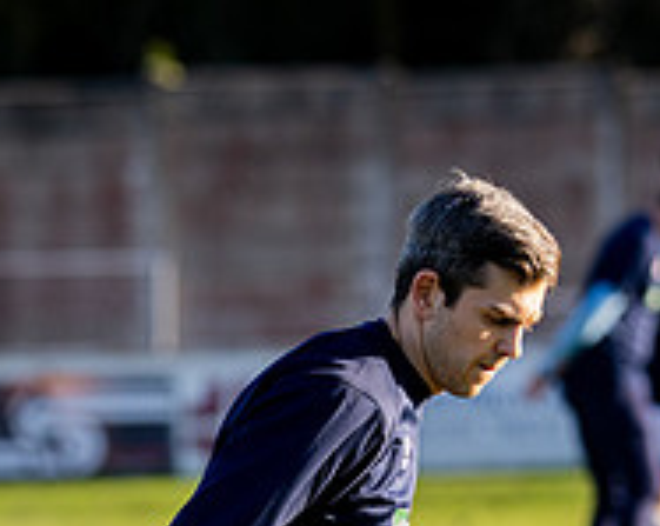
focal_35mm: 535
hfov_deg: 3.6
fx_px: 10434
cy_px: 604
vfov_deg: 2.9
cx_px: 332
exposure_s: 1/2500
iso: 400
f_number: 2.8
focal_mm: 135
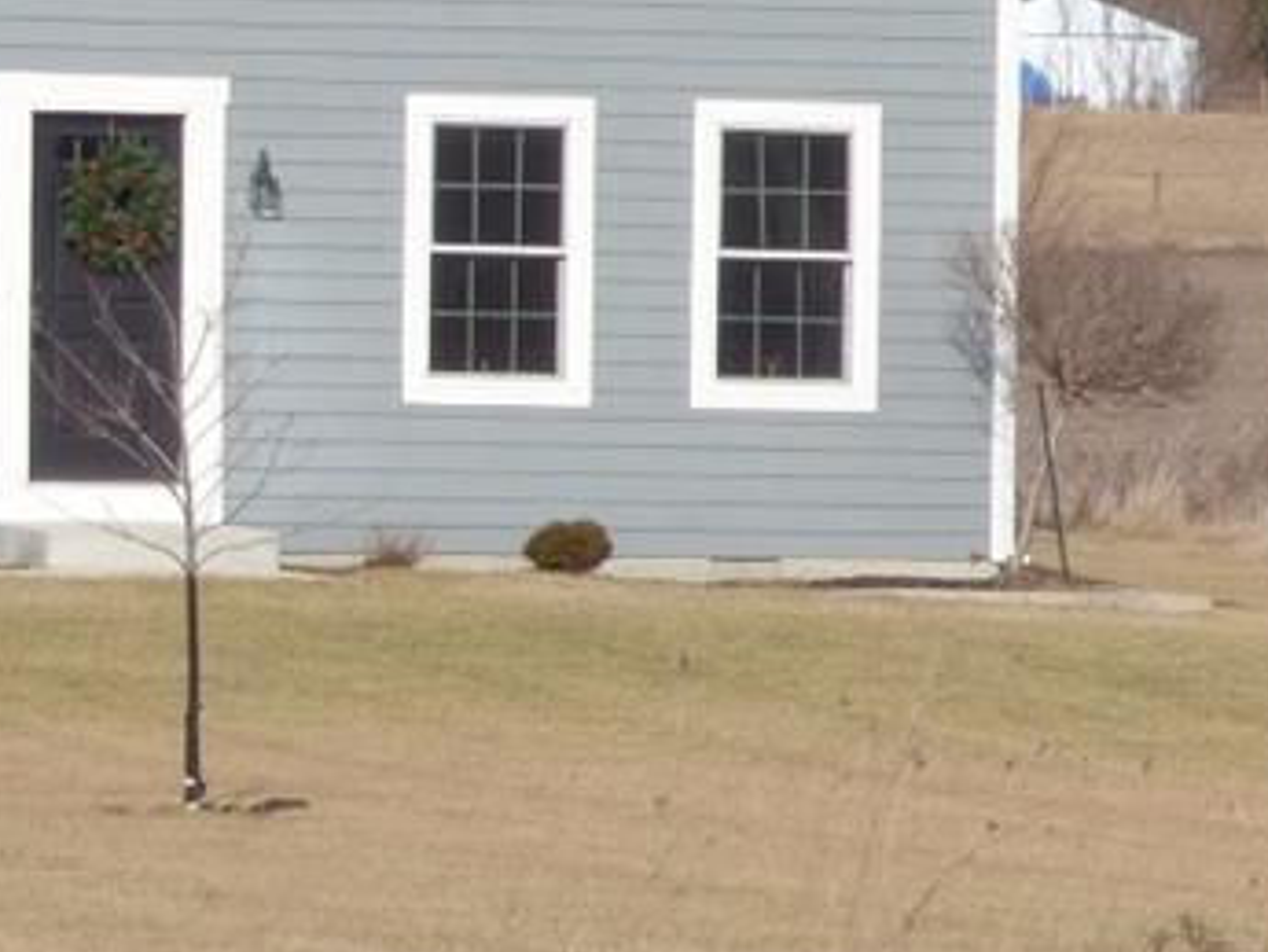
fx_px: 10993
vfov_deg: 5.0
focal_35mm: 300
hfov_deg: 6.5
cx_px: -566
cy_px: 62
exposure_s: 1/400
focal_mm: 12.29
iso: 100
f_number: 6.3
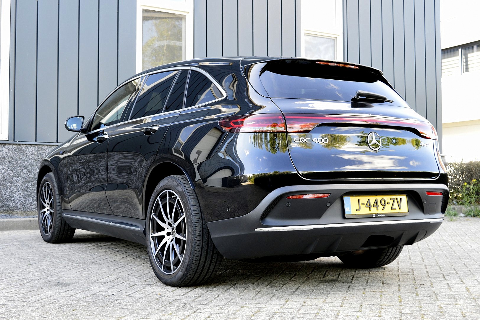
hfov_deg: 41.1
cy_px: 160
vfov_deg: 28.0
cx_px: 240
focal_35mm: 48
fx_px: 639
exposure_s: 1/60
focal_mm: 32
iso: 560
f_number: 8
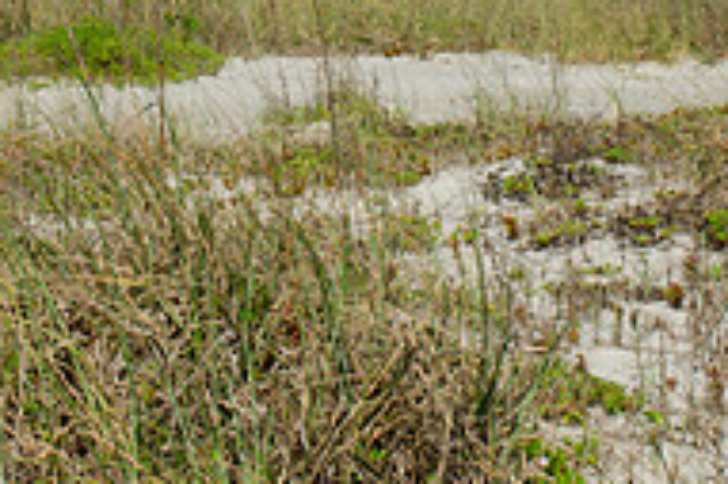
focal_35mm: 136
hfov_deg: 15.1
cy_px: -183
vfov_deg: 9.8
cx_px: 362
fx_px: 2748
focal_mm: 29
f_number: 10
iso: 100
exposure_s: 1/250
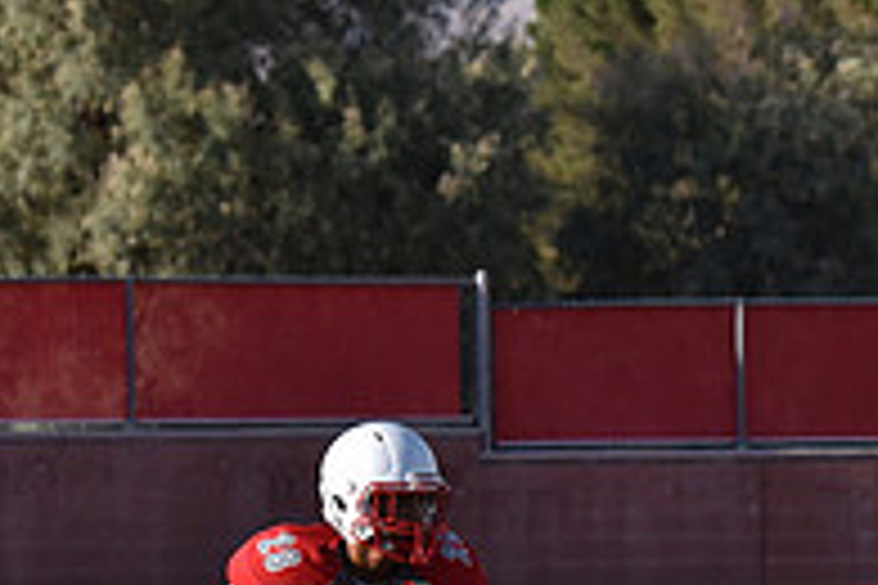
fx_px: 10901
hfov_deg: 4.6
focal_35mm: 447
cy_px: 646
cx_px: 752
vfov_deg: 3.1
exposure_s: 1/3200
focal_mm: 150
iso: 900
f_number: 8
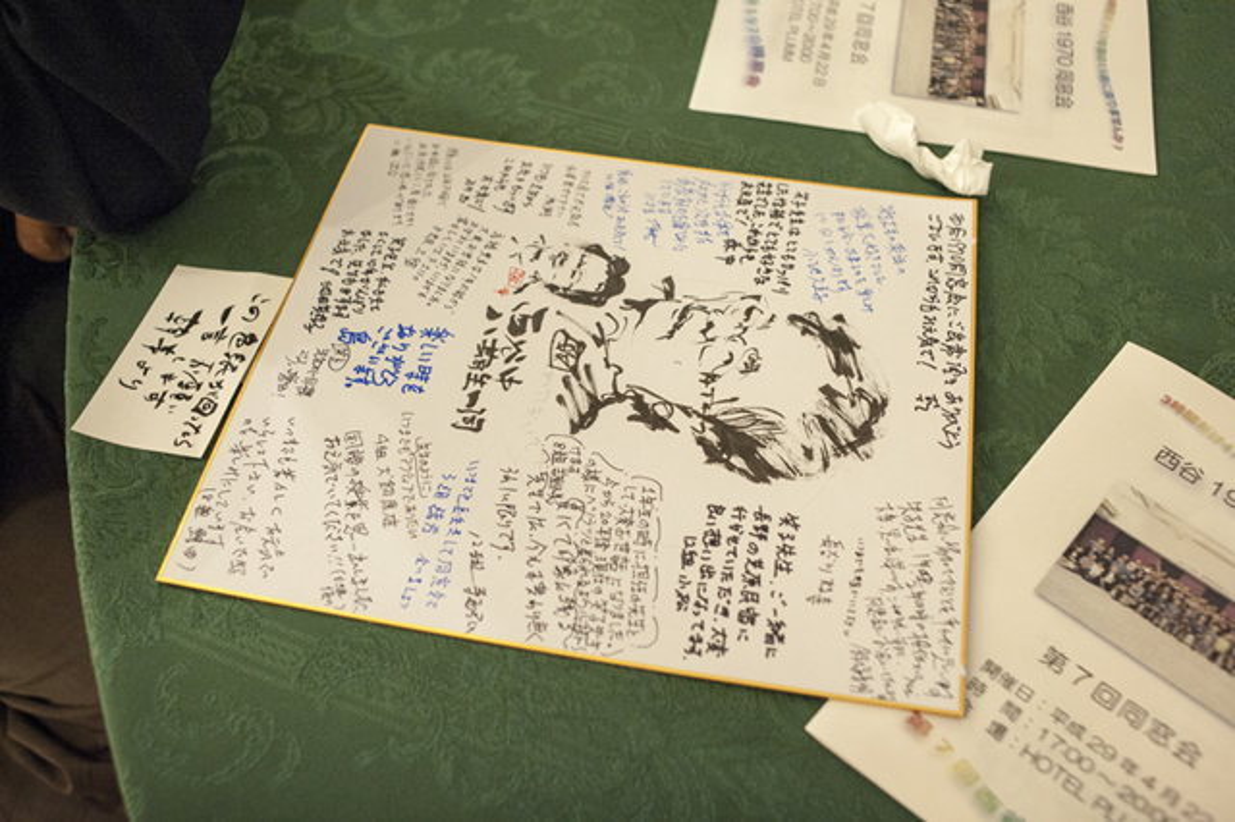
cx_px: 618
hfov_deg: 54.5
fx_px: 1200
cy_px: 411
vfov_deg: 37.8
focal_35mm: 35
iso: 1250
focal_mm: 35
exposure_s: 1/100
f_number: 5.6
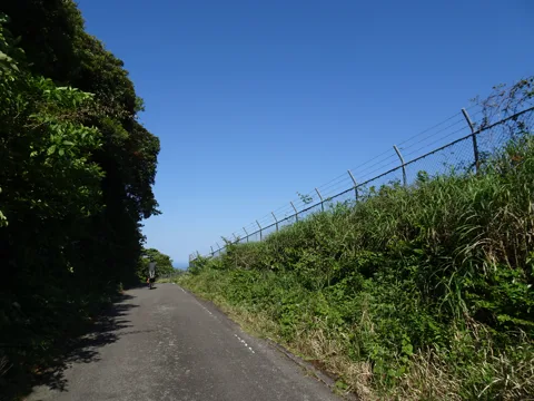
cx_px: 267
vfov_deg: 56.8
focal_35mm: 24
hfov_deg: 71.6
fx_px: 370
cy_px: 200
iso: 80
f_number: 3.5
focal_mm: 4.1
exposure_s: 1/1000
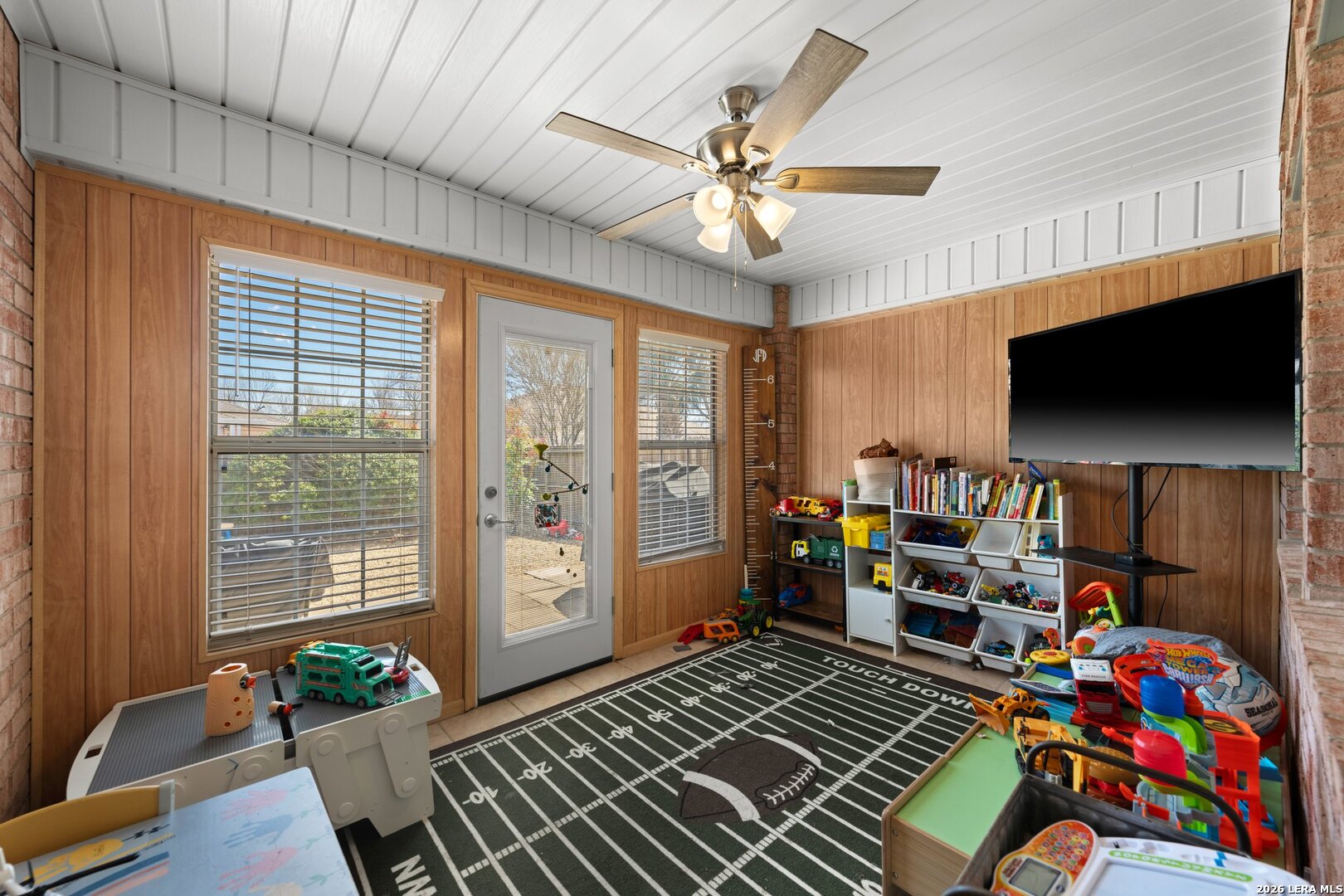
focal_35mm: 13
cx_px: 672
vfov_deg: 85.4
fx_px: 485
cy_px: 448
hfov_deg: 108.3
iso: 100
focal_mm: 13
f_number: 7.1
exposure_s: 1/1.67
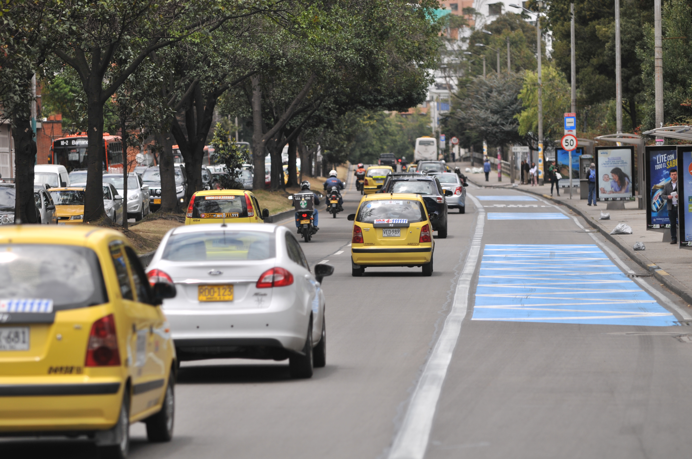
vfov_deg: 6.8
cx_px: 346
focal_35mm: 202
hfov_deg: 10.2
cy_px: 230
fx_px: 3888
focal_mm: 135
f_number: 2.8
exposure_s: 1/1600
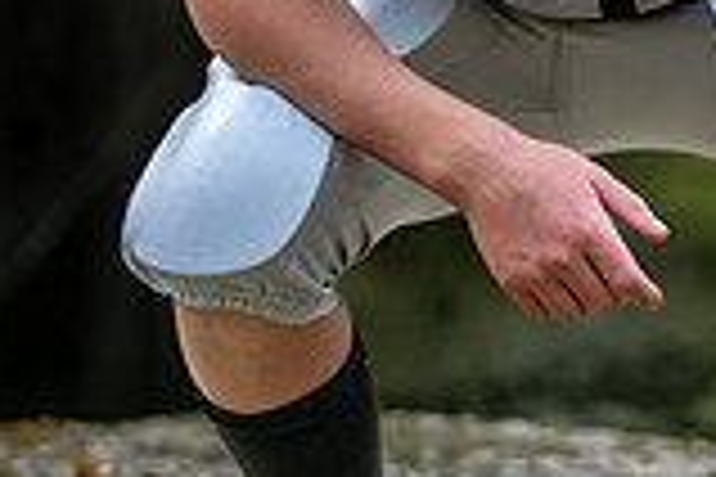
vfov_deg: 5.3
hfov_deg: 8.0
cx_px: 603
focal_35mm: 256
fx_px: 5091
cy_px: -295
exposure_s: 1/320
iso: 250
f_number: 2.8
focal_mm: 70
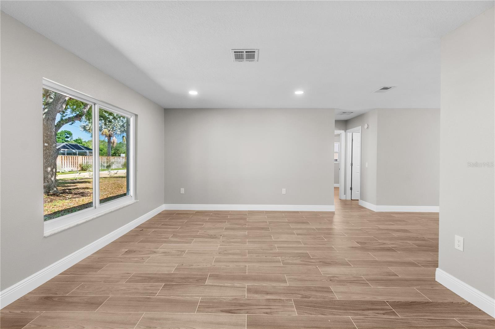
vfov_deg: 77.3
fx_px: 206
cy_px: 164
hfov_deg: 100.4
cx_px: 248
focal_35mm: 15
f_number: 6.3
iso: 800
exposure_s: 1/15
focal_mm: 10
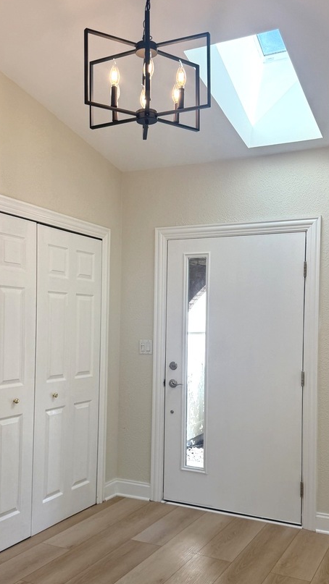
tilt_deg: +0.6
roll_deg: -1.1
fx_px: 543
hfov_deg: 33.7
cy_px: 323
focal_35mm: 35
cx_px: 168
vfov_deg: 56.5
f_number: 1.78
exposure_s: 1/491
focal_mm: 6.76
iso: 100
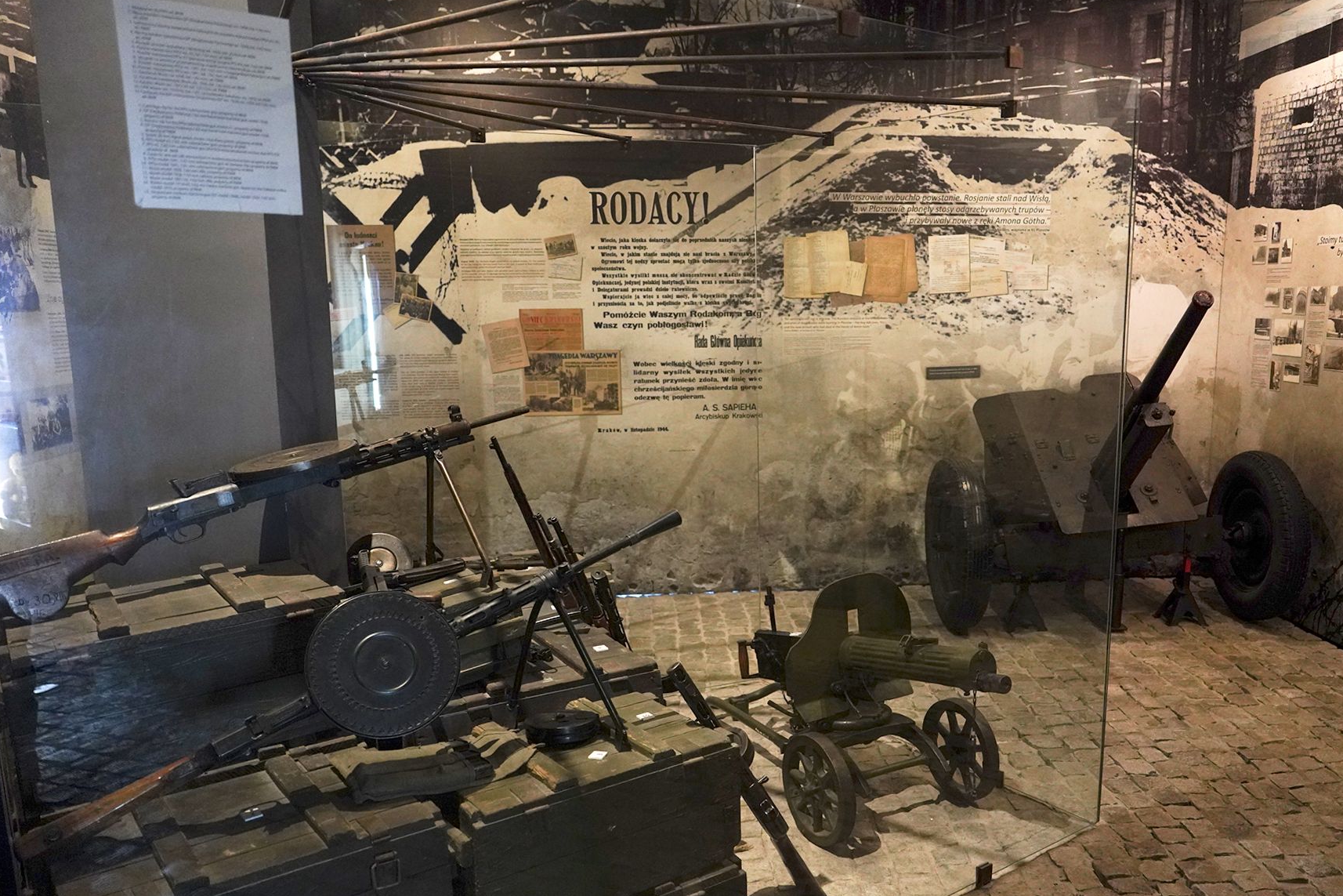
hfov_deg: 65.1
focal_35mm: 28
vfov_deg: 46.3
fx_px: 1045
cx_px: 780
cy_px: 506
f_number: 2.8
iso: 3200
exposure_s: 1/80
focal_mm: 24
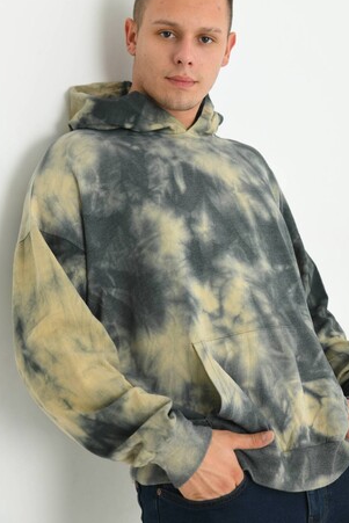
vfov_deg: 25.6
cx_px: 180
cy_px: 228
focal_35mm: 79
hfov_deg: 17.3
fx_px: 1148
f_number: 5.6
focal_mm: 66
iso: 160
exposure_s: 1/125
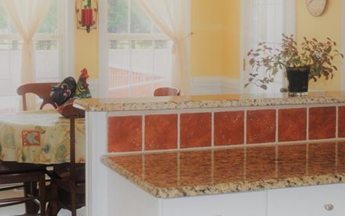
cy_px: 57
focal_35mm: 79
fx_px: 742
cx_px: 164
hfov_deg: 26.2
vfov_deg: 16.4
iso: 200
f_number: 4.2
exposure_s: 1/60
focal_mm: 26
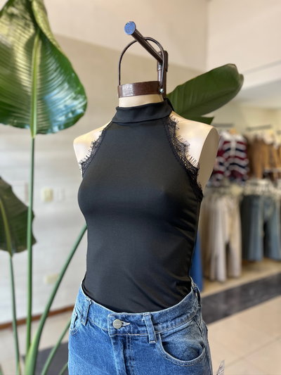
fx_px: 281
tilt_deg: -4.5
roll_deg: -0.3
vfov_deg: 67.3
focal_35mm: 26
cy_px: 188
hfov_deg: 53.1
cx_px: 140
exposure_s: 1/100
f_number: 1.6
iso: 125
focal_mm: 5.1
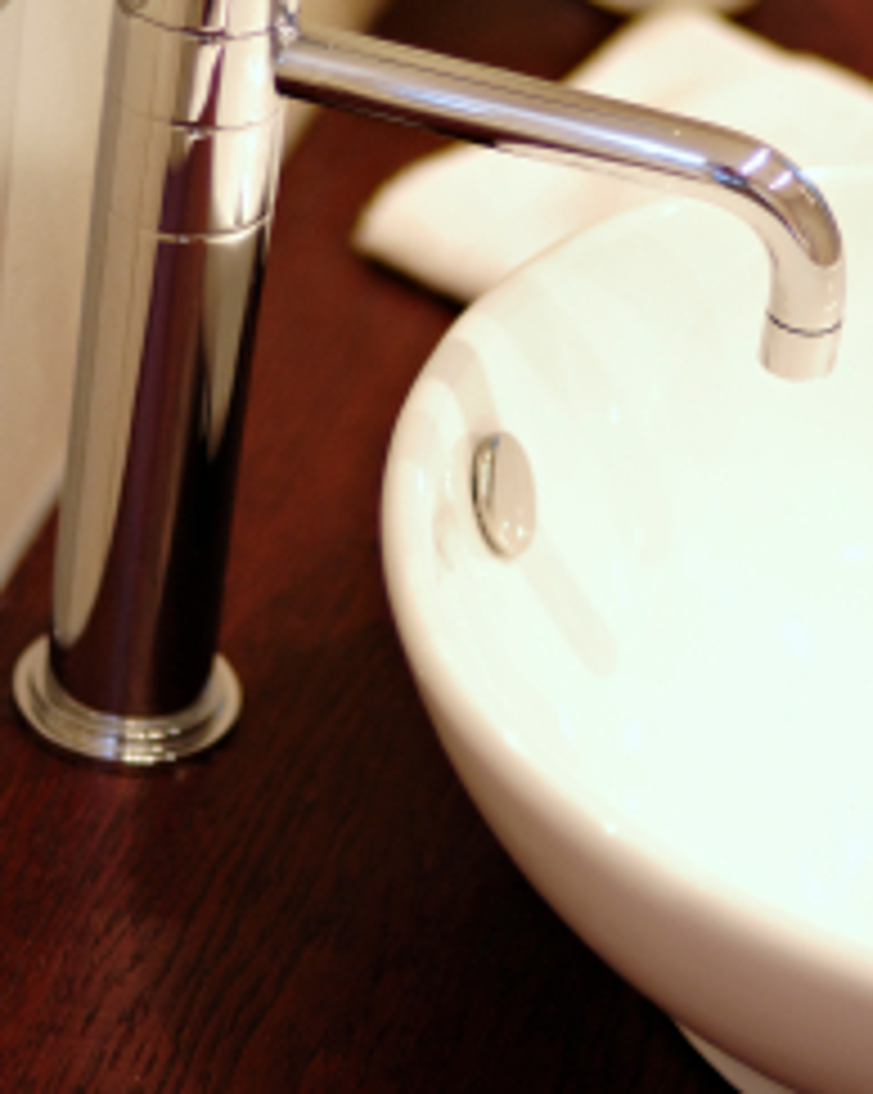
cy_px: 360
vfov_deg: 15.6
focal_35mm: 123
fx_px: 3978
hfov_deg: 12.5
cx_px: 547
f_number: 1.4
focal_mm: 50
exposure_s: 1/30
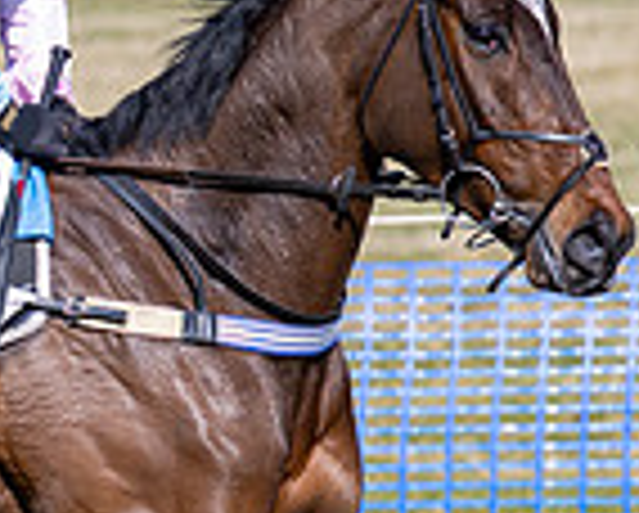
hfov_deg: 2.4
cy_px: 324
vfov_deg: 1.9
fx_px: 15207
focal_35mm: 803
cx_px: 27
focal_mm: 120
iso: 200
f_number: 4
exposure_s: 1/2500
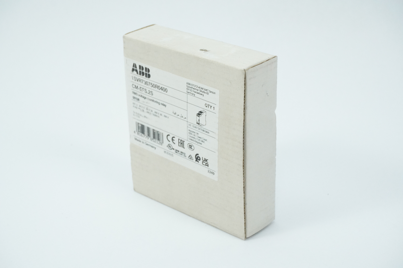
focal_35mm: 68
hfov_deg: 29.9
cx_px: 202
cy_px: 134
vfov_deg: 20.1
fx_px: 755
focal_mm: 45
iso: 5000
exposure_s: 1/500
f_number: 10
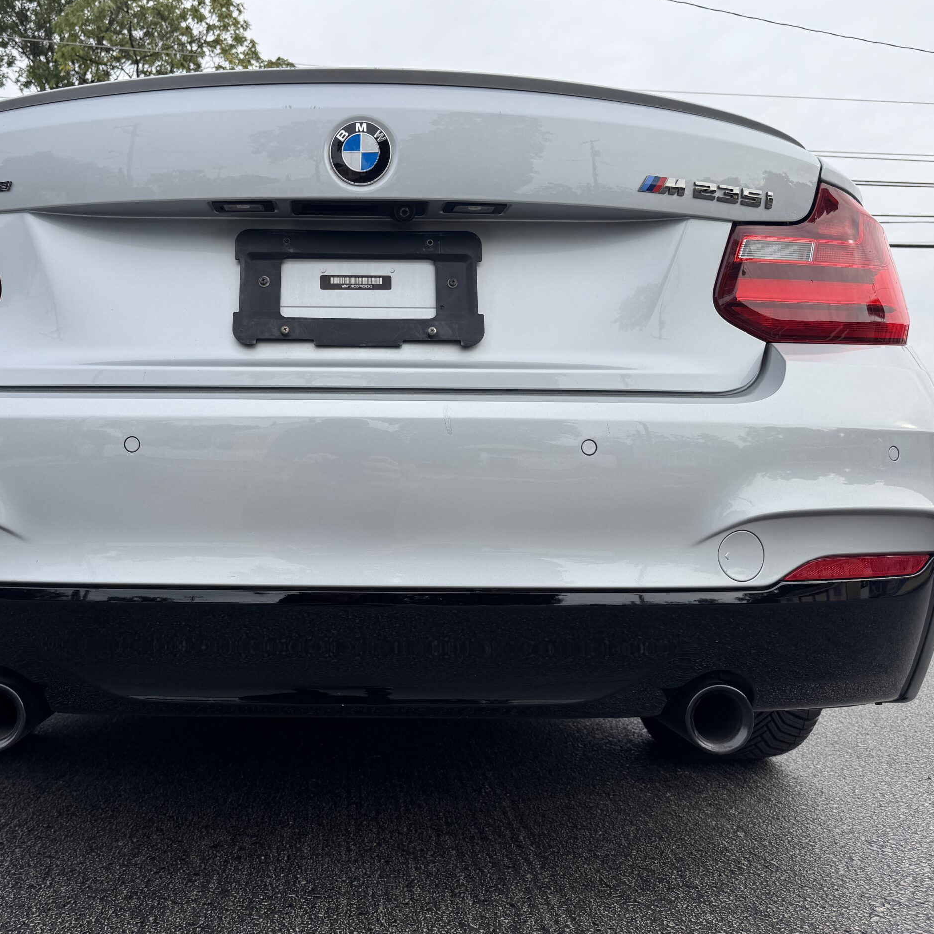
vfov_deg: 55.6
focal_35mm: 29
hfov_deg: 54.8
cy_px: 460
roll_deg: -1.7
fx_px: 885
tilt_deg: +1.4
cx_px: 335
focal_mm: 6.76
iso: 80
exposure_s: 1/2174
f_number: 1.78
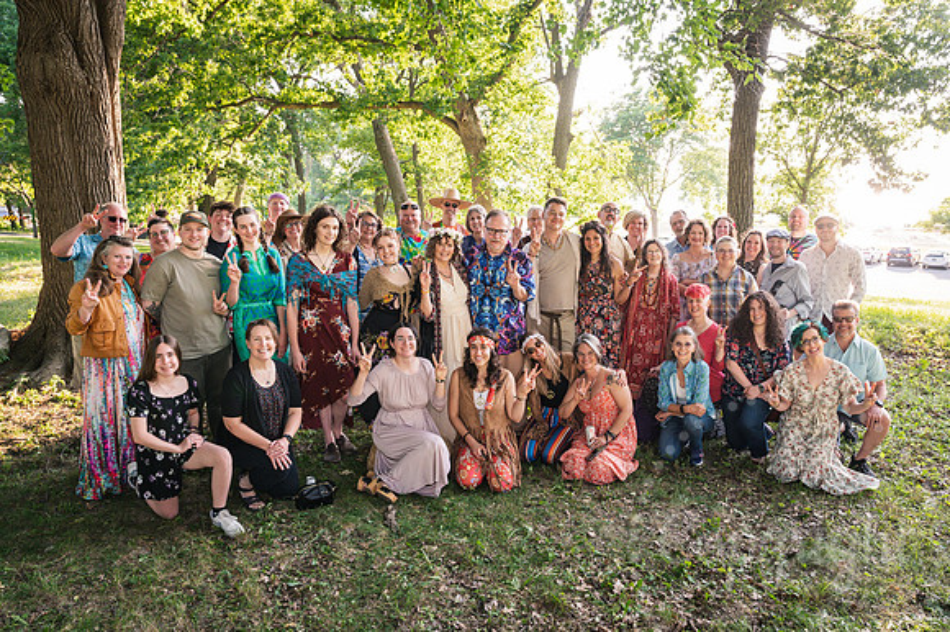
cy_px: 323
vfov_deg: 48.6
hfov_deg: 68.3
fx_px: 700
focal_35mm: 27
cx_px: 485
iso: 800
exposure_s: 1/250
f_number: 5.6
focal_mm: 26
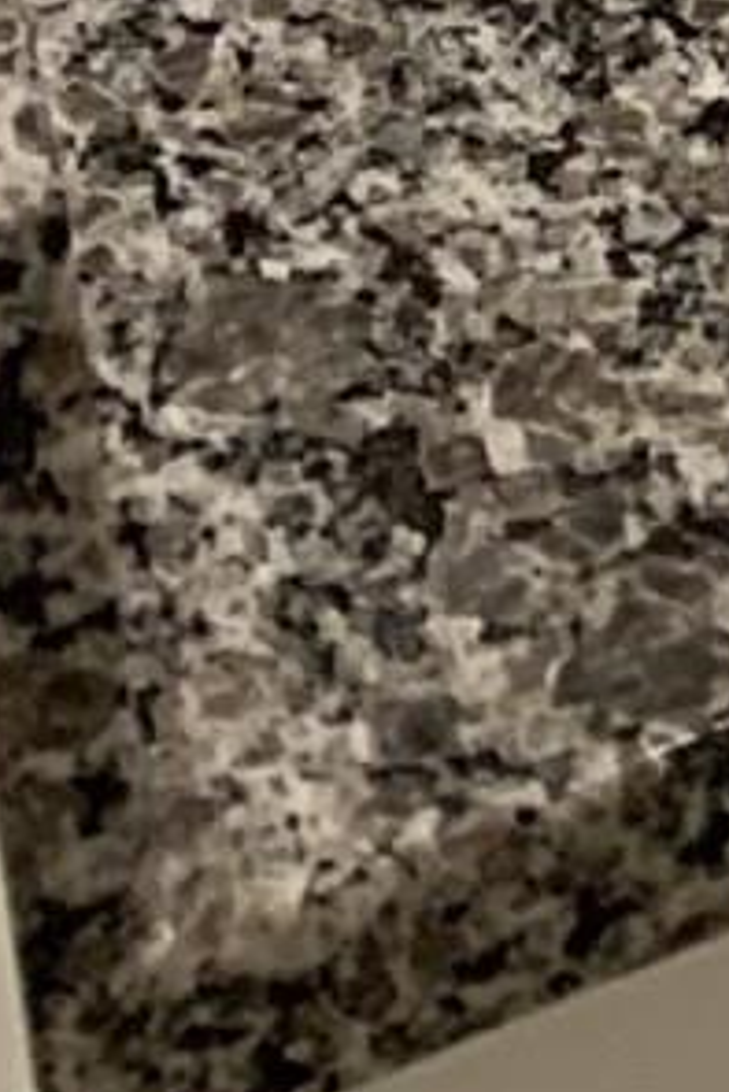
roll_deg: -0.5
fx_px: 6401
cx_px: 2731
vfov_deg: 7.5
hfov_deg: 5.7
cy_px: -2998
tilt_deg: -17.4
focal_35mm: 211
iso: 80
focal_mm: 4.25
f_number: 1.8
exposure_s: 1/60
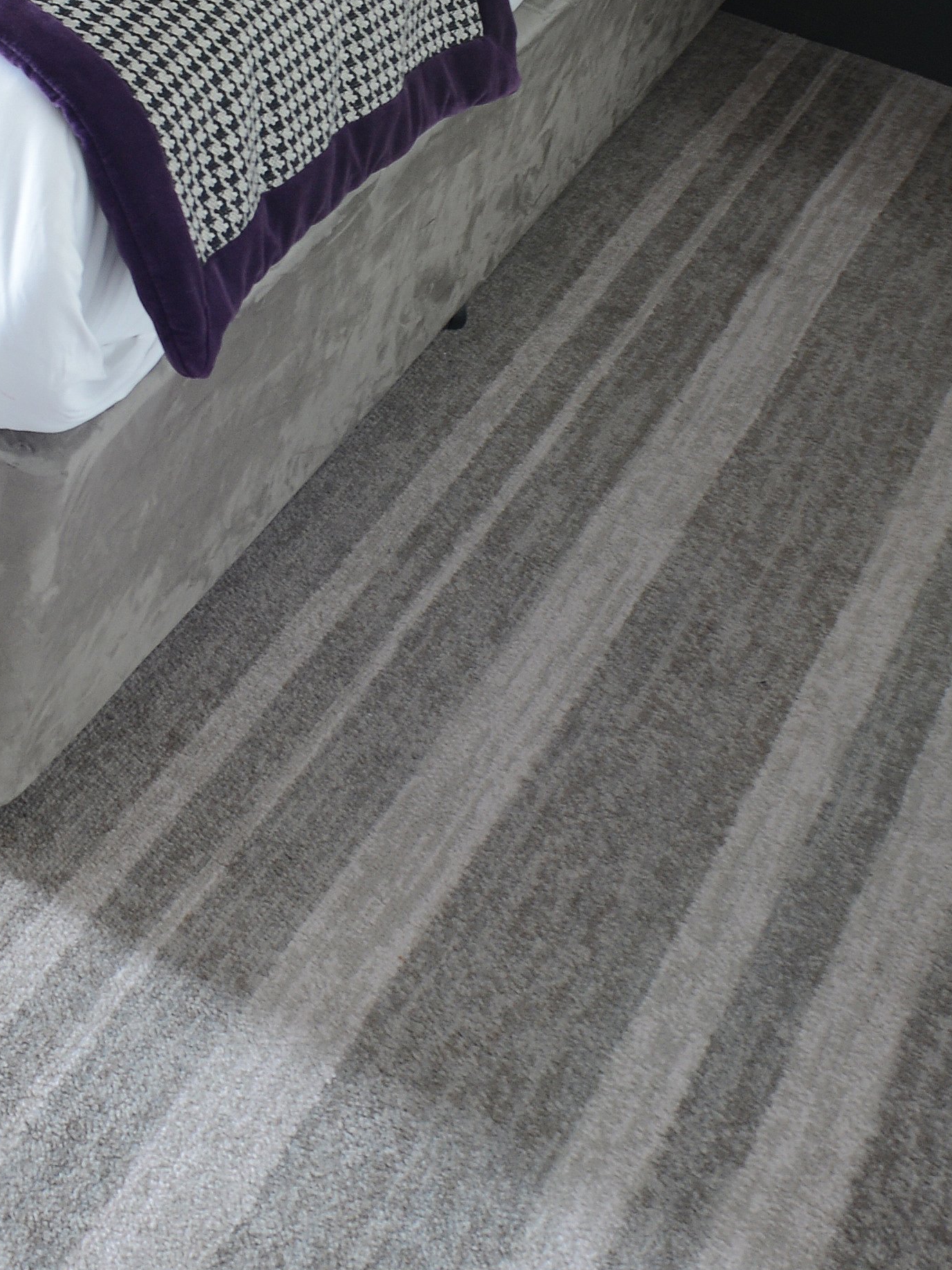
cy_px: -379
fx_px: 1980
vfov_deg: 28.9
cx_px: -860
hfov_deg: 19.0
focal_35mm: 54
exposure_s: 1/1.6
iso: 160
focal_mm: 14
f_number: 7.1
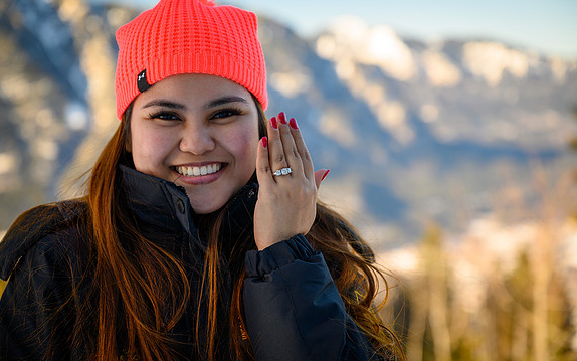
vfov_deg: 18.4
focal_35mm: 71
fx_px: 1117
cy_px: 170
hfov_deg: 29.0
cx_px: 286
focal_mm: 69
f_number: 3.5
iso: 100
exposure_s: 1/200
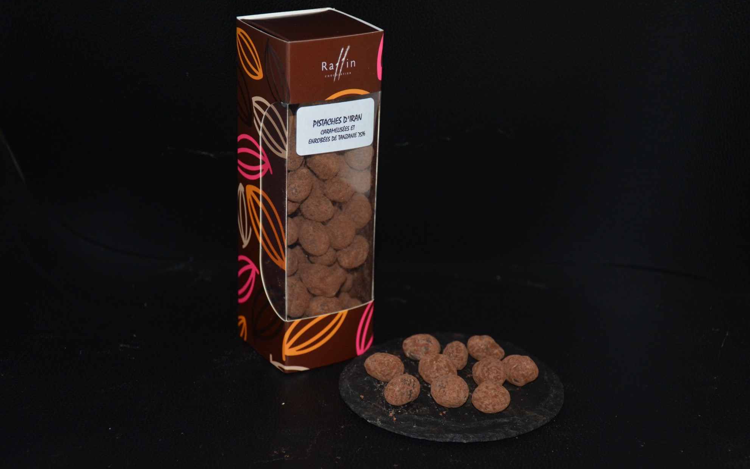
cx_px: 379
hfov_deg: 29.6
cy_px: 237
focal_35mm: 70
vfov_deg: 18.7
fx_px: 1421
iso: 1600
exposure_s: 1/60
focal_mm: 45
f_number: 4.5
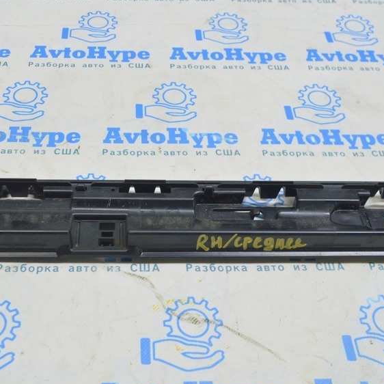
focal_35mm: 49
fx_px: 612
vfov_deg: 34.8
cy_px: 177
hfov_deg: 34.6
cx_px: 142
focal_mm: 21
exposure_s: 1/20
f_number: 5.6
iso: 400
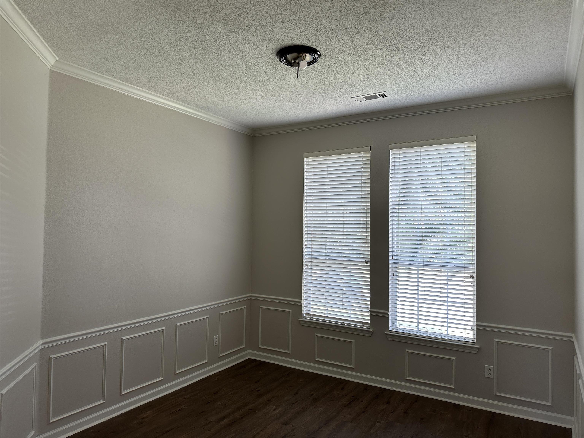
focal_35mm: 24
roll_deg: -0.8
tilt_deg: +2.3
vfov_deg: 56.8
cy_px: 219
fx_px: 405
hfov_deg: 71.6
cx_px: 292
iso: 100
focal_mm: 6.86
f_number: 1.78
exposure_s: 1/120
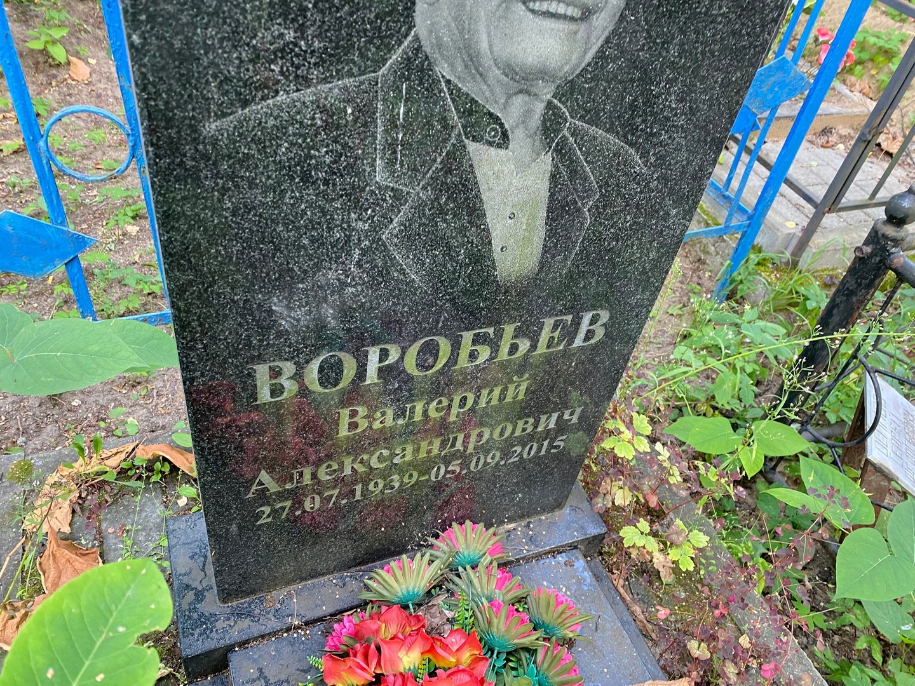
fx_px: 687
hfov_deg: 67.3
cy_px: 343
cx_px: 458
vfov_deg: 53.1
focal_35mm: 26
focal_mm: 4.25
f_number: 1.8
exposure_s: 1/60
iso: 160
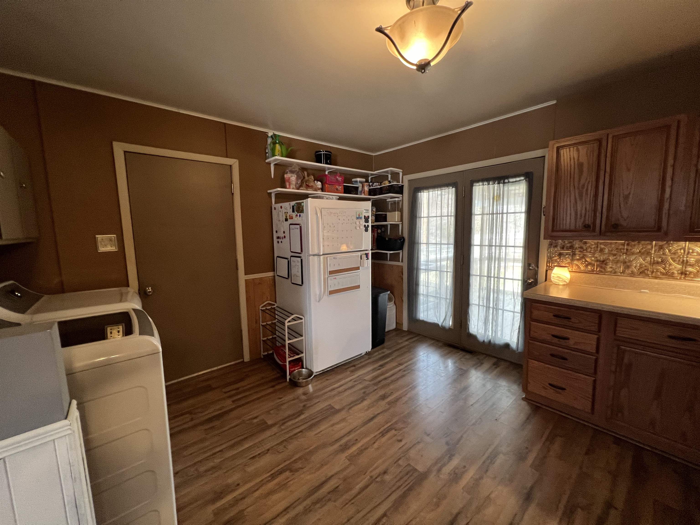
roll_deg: +1.8
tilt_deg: -7.6
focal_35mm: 13
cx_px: 350
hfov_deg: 106.2
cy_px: 262
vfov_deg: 89.9
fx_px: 263
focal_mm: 1.57
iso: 250
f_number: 1.8
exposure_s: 1/60
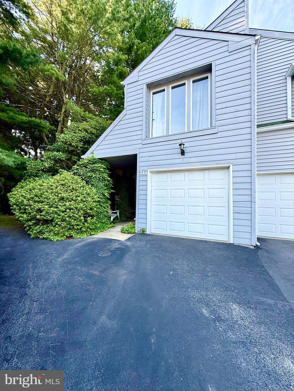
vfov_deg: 102.1
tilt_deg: +2.8
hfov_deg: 85.7
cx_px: 147
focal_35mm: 14
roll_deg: -1.1
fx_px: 159
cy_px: 196
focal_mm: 2.22
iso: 50
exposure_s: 1/301
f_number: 2.2
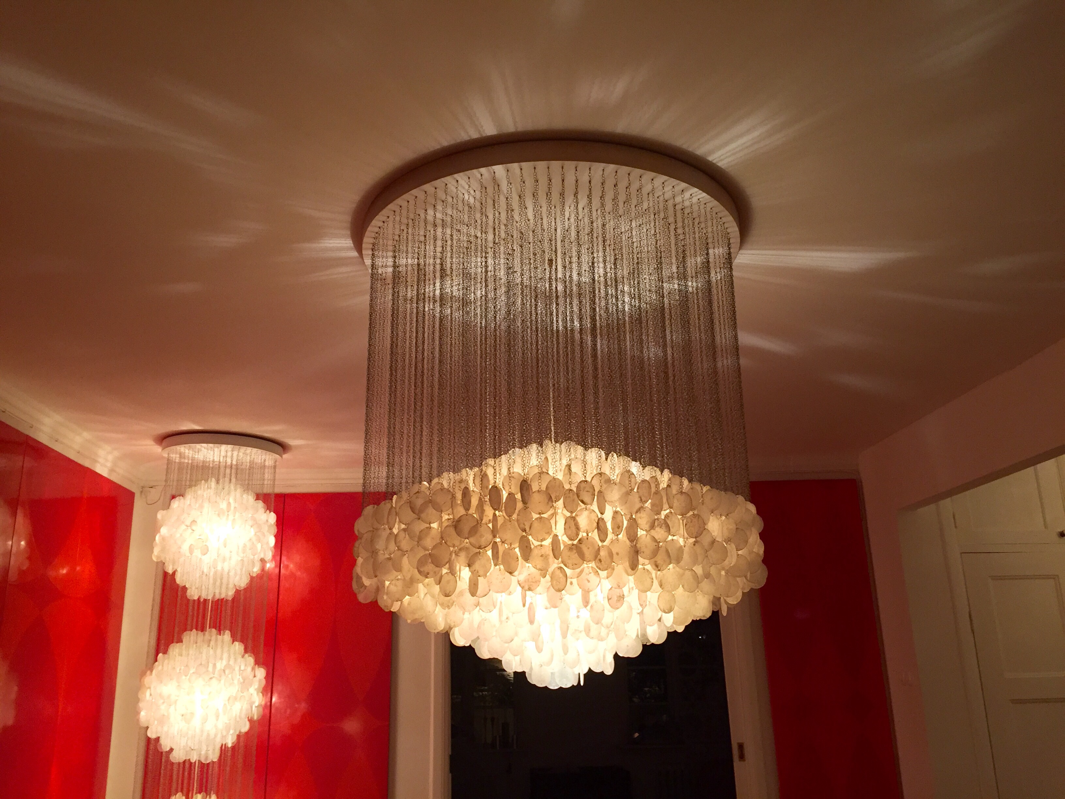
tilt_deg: +14.7
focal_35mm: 29
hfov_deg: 61.7
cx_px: 532
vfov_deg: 48.2
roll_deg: +1.0
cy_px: 400
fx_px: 892
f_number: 2.2
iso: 250
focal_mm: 4.15
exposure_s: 1/20
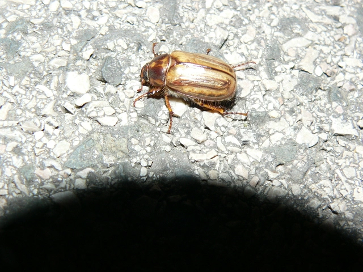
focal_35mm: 72
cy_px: 136
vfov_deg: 20.4
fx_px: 755
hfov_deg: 27.0
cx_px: 182
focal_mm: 12
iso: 100
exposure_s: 1/60
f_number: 4
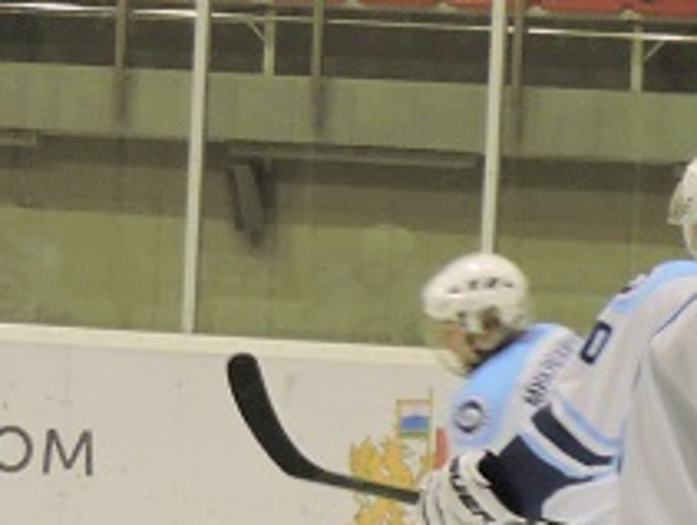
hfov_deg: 5.1
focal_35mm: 383
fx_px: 7725
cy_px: 642
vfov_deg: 3.9
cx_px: 1311
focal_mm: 16.1
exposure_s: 1/60
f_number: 4.1
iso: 400
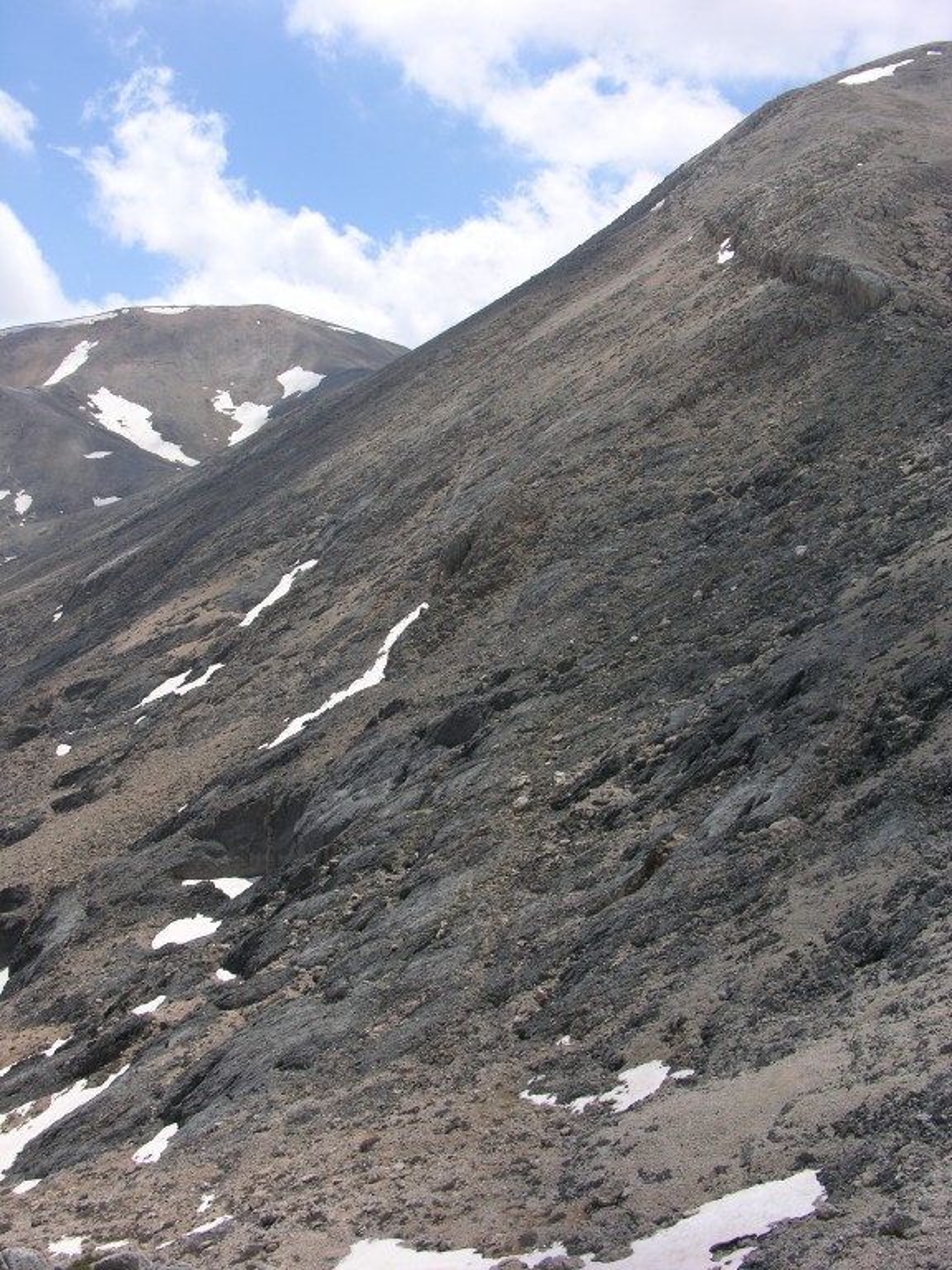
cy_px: 635
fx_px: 1283
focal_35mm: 35
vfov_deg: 52.6
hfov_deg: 40.7
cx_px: 476
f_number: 6.3
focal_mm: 8.9
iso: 50
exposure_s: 1/290
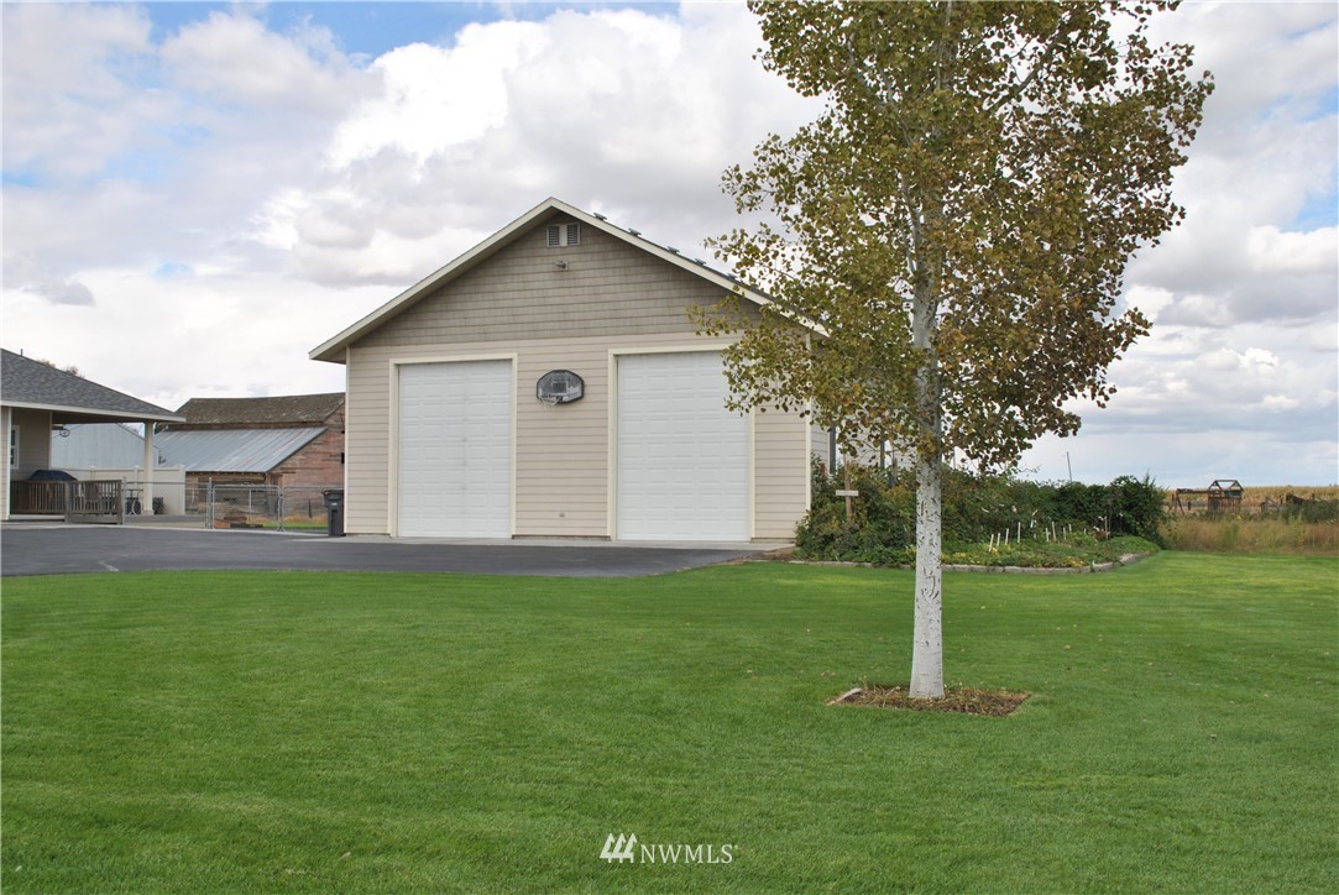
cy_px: 448
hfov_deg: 49.5
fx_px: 1452
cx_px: 670
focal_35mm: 39
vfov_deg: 34.3
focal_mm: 26
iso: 100
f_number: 10
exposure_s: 1/200
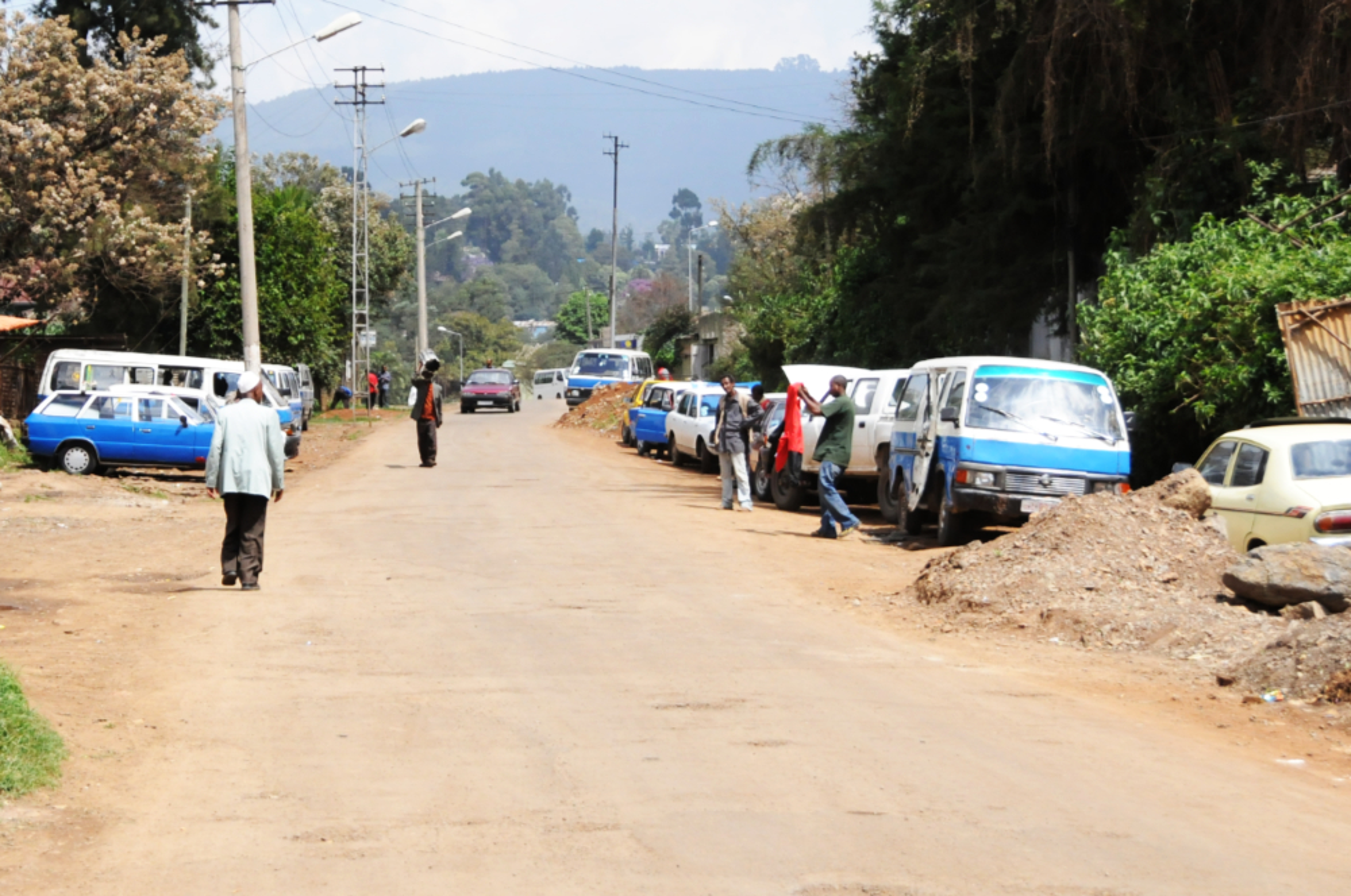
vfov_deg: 25.0
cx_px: 676
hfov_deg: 36.9
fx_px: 2024
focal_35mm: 54
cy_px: 448
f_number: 7.1
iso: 800
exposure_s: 1/3200
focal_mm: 36
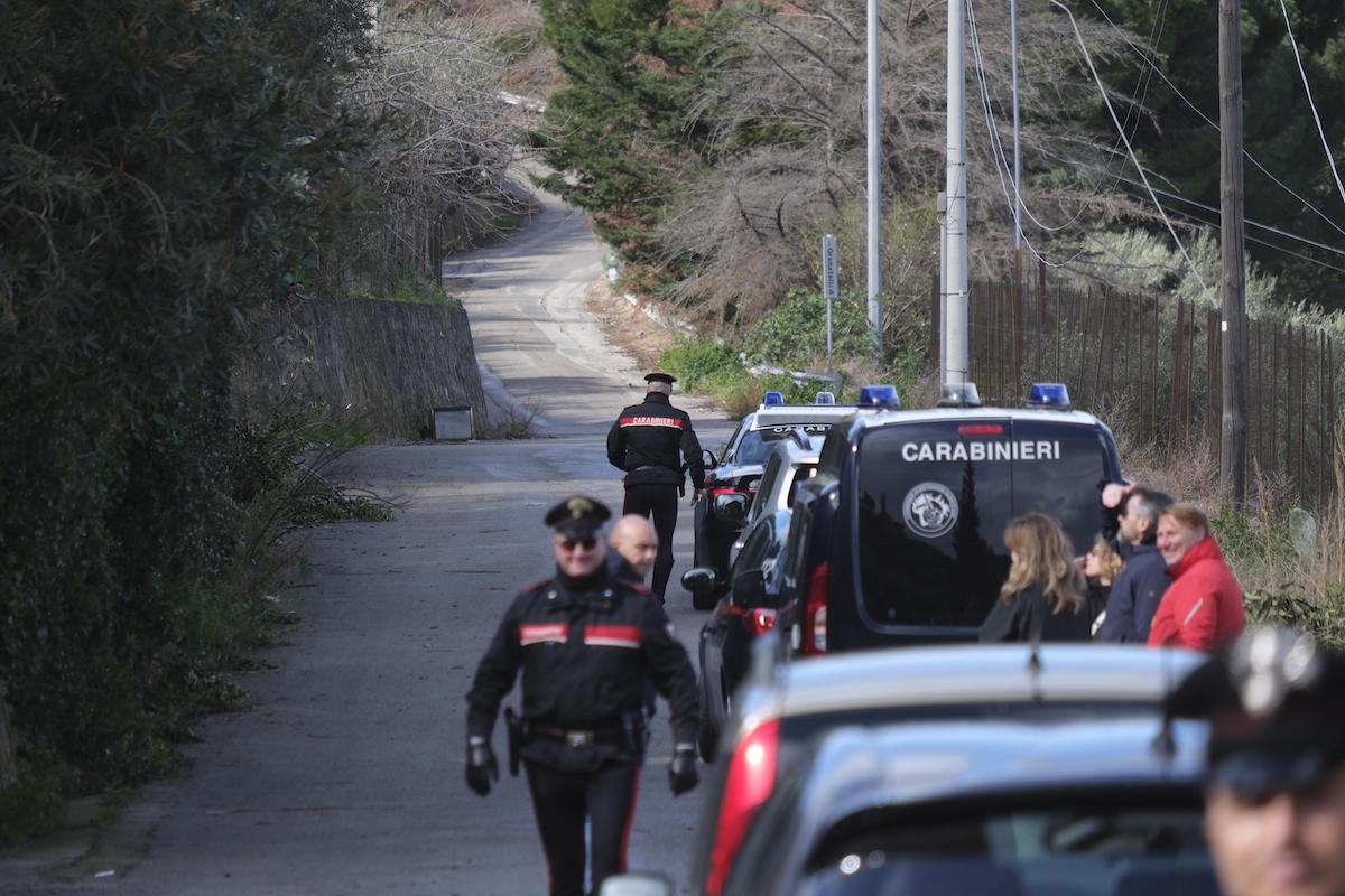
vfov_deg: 4.6
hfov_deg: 6.9
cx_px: 672
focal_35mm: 300
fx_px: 11207
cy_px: 448
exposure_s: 1/250
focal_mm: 200
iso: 125
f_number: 4.8
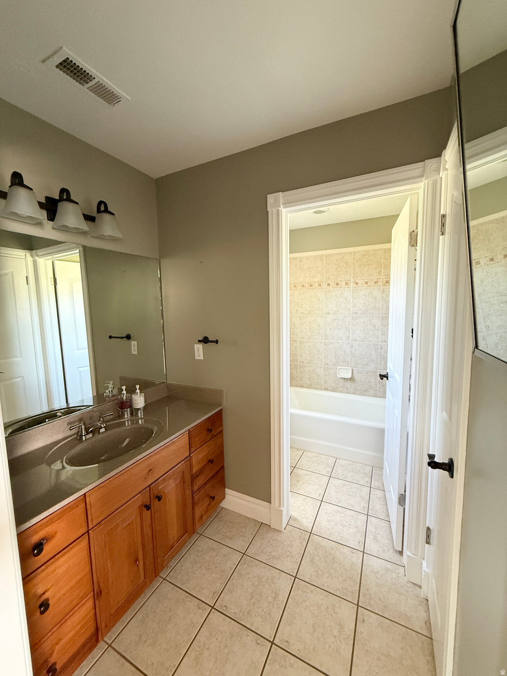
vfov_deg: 102.1
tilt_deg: -5.6
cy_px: 338
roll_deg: +0.7
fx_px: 273
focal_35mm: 14
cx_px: 254
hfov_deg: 85.7
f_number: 2.2
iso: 400
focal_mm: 2.22
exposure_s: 1/60
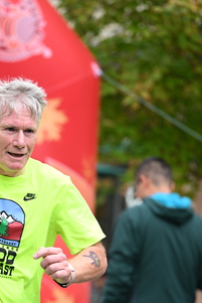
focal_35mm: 210
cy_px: 241
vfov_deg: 9.8
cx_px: 27
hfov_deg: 6.5
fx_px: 1765
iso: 640
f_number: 2.8
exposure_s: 1/1600
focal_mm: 115
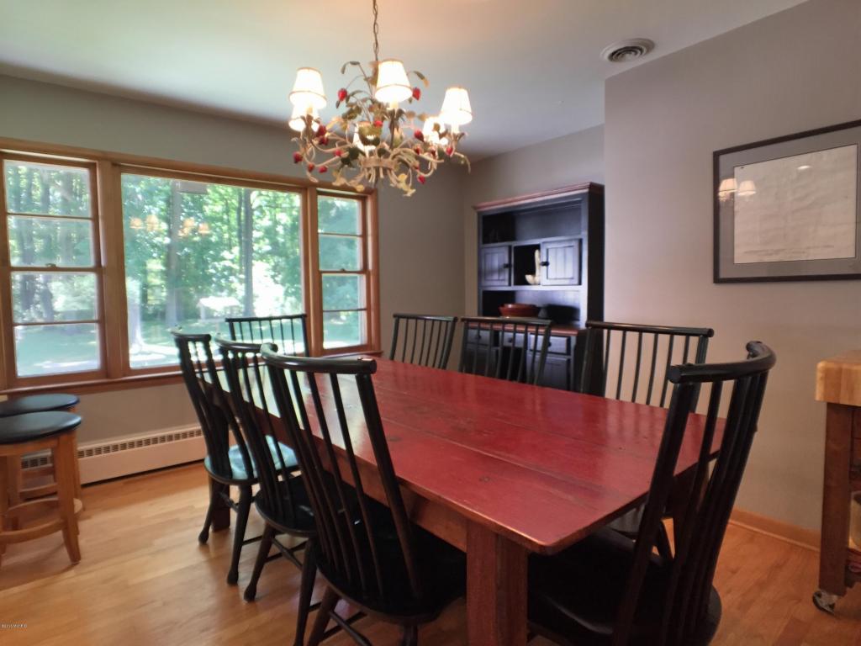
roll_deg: +0.3
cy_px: 323
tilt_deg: -3.5
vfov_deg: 48.2
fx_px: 721
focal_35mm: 29
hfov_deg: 61.7
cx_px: 430
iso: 40
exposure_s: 1/30
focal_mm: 4.15
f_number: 2.2
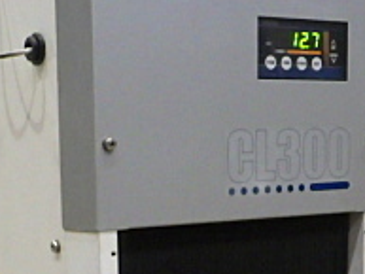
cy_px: 272
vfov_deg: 15.6
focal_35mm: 93
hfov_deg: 21.1
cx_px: 212
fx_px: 981
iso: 1250
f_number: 3.5
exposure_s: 1/45
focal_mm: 5
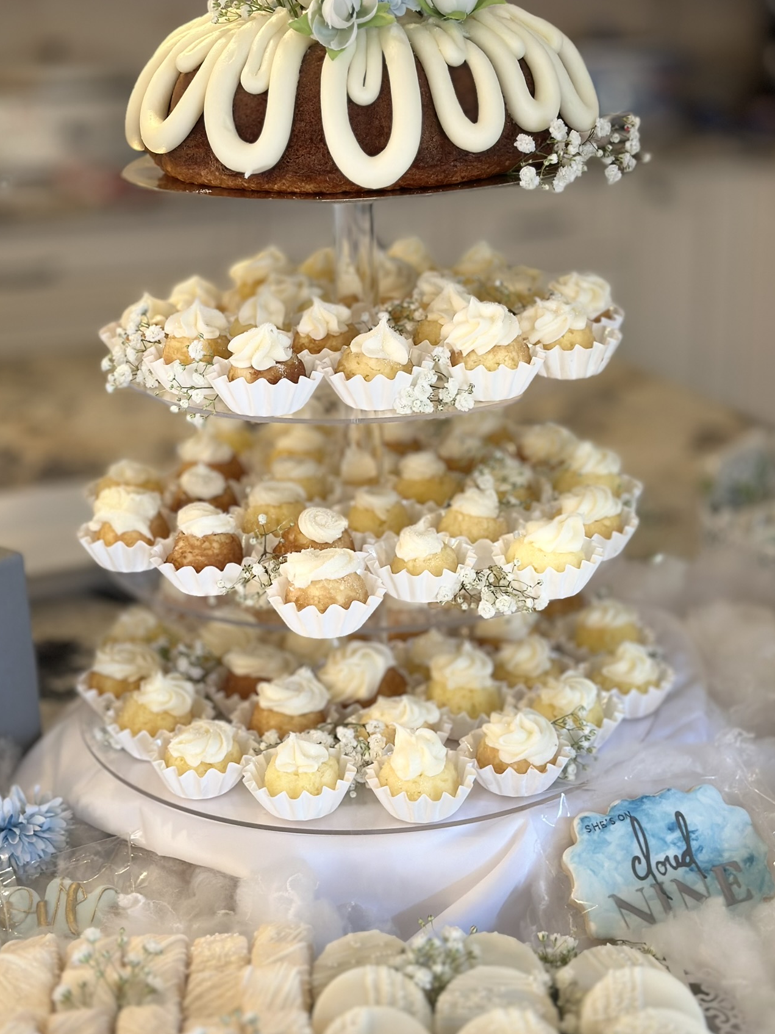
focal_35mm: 58
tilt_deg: -17.6
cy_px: 453
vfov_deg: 33.2
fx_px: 1732
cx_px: 368
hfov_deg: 25.2
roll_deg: +0.6
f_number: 1.78
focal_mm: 6.86
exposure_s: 1/60
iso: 160
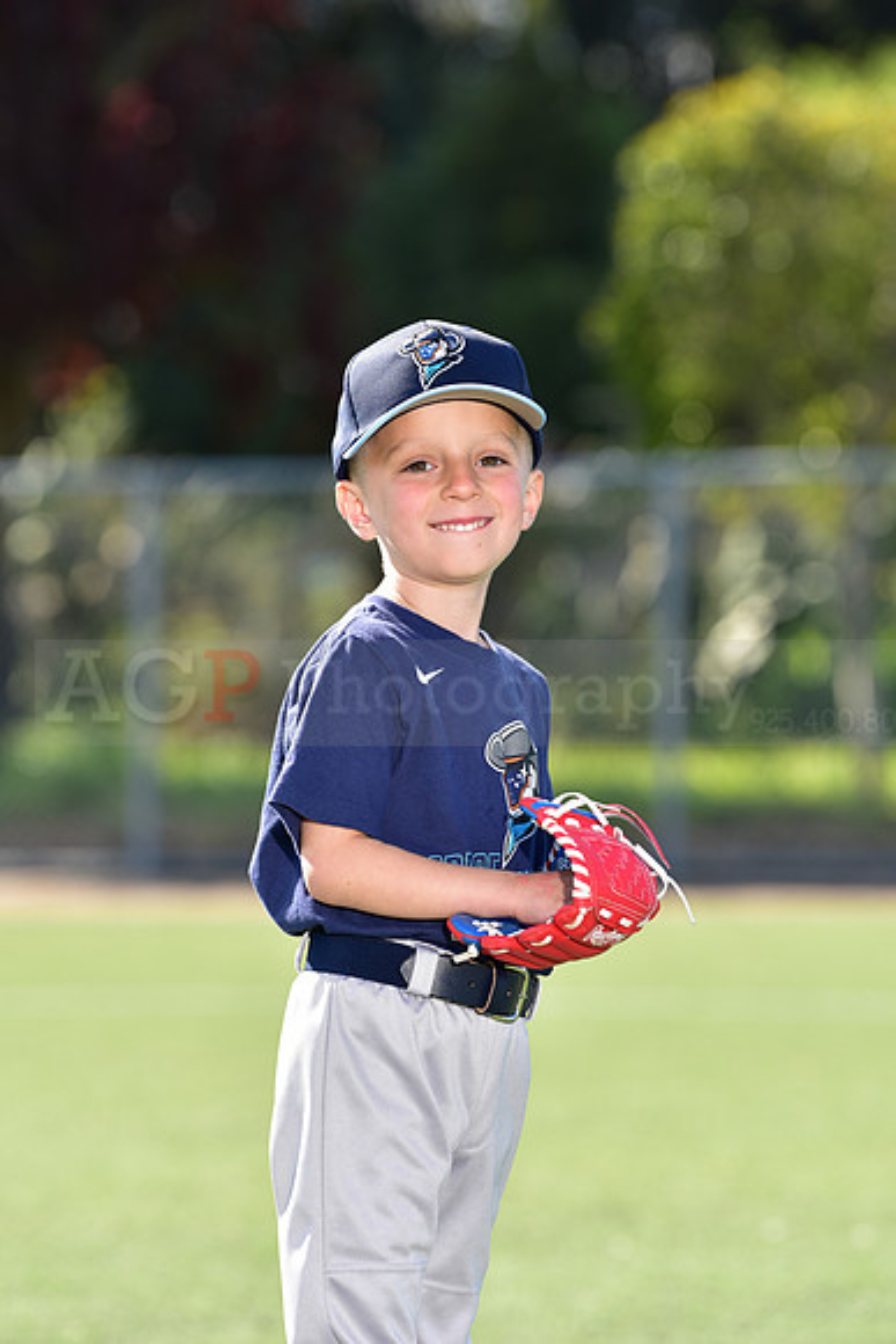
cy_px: 672
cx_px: 448
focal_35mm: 200
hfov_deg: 6.9
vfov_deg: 10.3
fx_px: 7462
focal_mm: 200
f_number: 5
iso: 80
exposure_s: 1/200
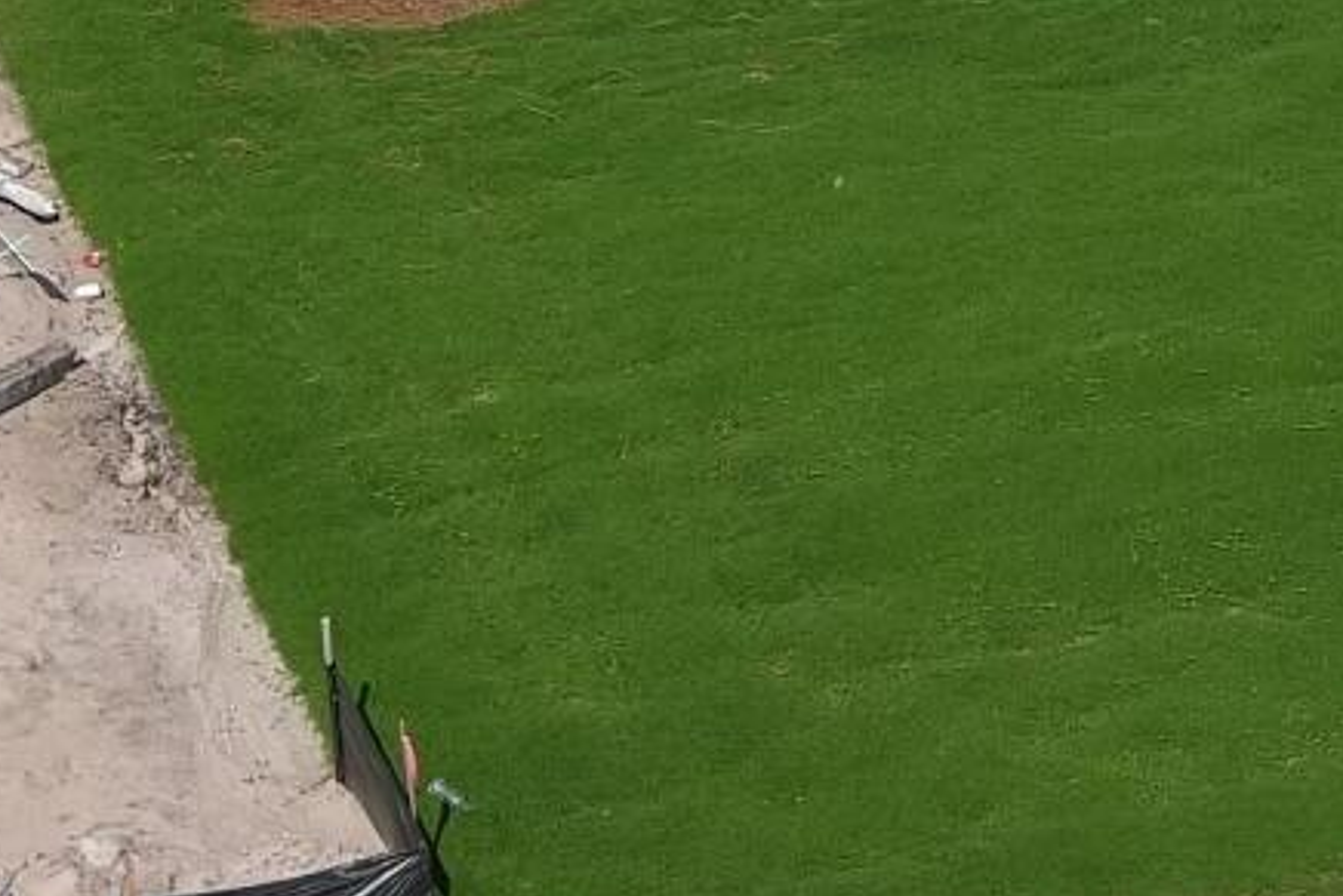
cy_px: -896
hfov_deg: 11.2
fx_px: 6791
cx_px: 1207
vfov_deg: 7.3
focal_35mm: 182
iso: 100
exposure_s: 1/1600
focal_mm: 10.08
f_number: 2.8
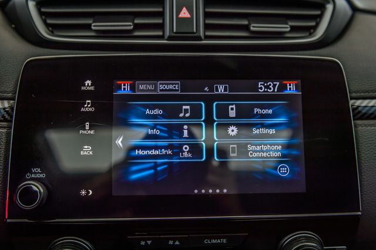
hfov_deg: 50.7
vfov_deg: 35.0
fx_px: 397
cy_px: 125
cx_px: 188
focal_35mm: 38
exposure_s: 1/80
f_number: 4
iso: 400
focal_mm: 38
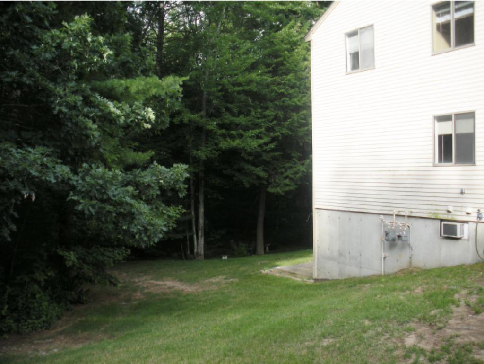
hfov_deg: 52.6
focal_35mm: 35
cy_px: 182
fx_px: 490
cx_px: 242
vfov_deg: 40.7
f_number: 3.5
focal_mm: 6.3
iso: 64
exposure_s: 1/173
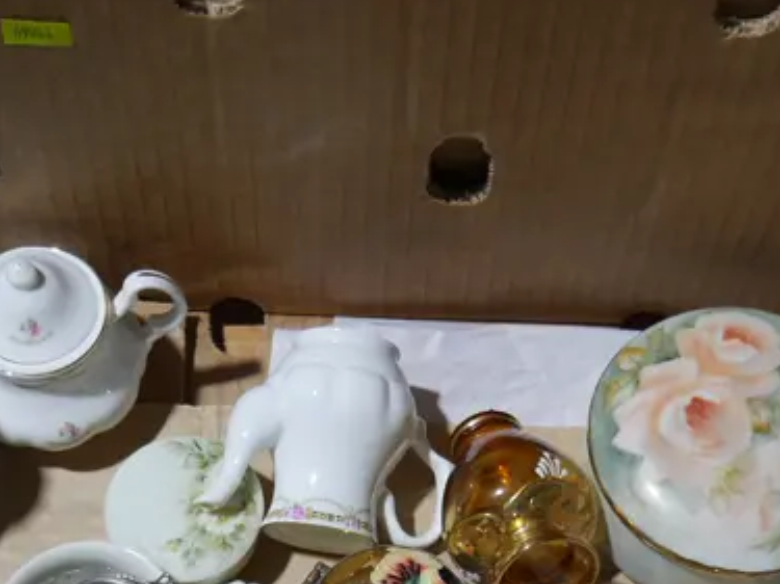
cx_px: 362
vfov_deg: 17.2
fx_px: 1847
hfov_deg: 23.8
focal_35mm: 82
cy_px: 705
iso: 200
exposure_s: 1/100
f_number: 3.6
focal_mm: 15
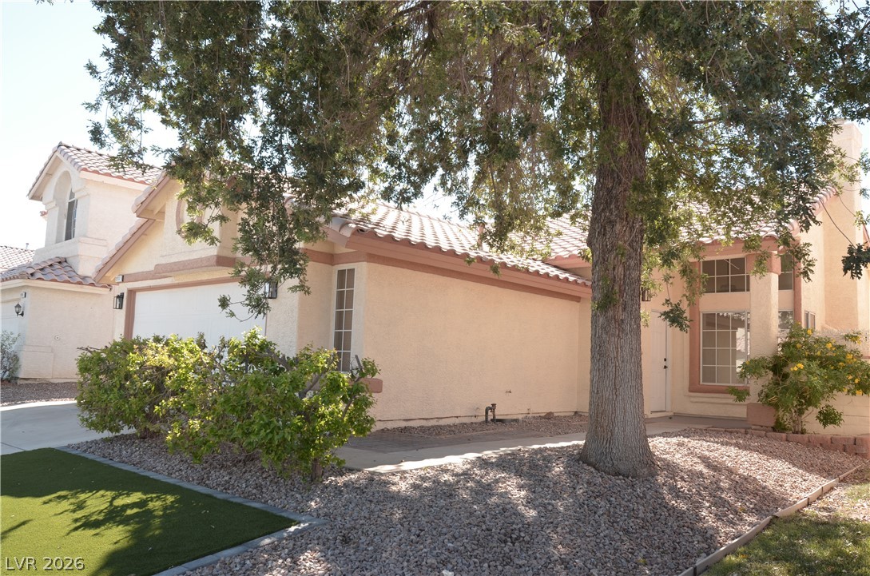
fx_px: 651
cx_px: 435
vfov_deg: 47.7
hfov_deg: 67.5
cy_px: 288
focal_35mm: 27
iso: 200
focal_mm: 18
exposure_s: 1/160
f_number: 6.3
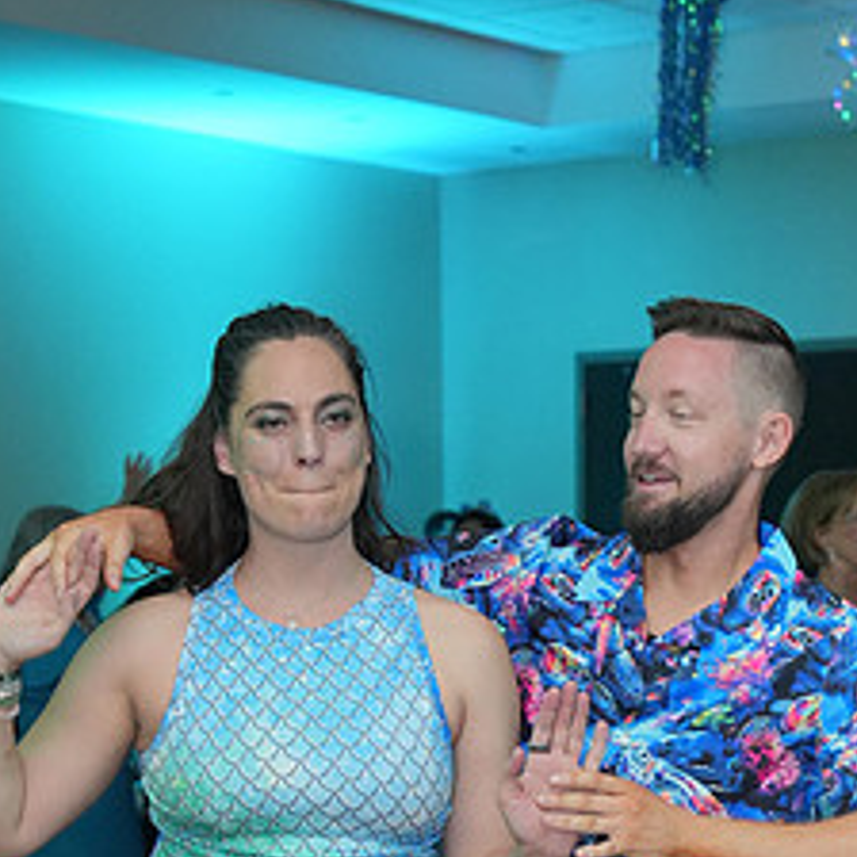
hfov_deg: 15.8
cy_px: 1094
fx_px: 3081
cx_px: 515
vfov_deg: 15.1
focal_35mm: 110
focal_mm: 50
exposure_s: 1/200
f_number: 4
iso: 4000
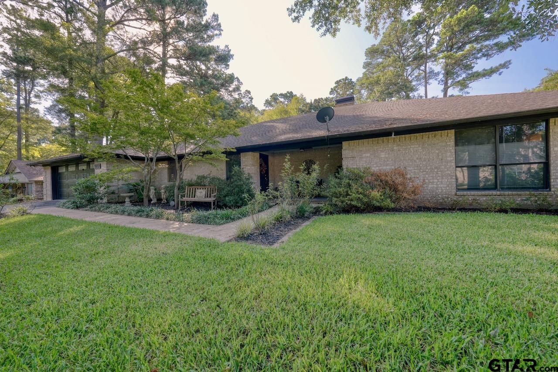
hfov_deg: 112.6
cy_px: 186
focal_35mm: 12
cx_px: 279
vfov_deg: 90.0
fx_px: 186
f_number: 9
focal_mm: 12
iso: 640
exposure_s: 1/10
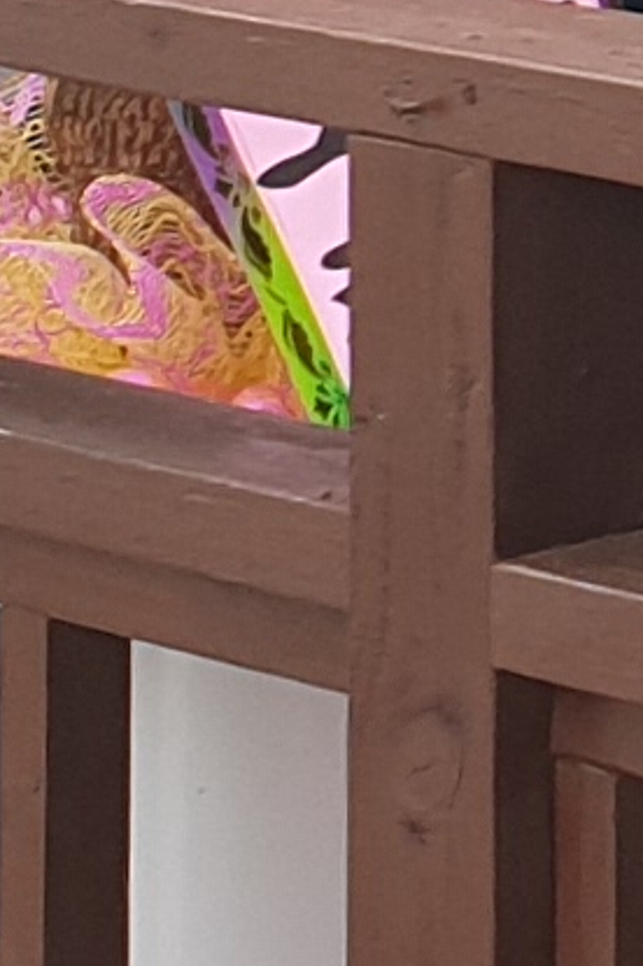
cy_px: -1357
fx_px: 7057
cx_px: 2956
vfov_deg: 7.3
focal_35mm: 263
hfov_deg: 4.6
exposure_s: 1/233
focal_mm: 4.3
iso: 50
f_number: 2.4
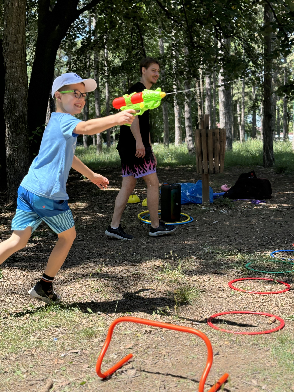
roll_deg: +1.6
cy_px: 196
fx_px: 589
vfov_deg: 36.8
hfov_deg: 28.0
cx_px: 147
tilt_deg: -3.0
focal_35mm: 52
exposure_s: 1/428
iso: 32
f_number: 1.6
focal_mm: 5.96
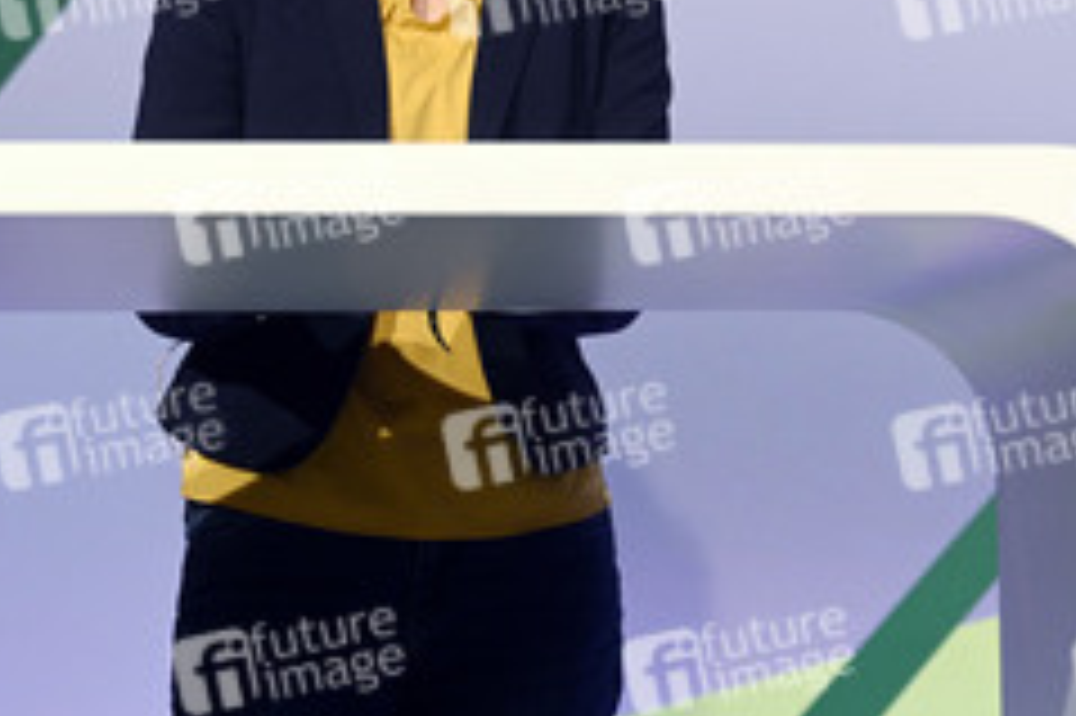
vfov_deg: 6.6
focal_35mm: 208
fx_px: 6212
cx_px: 619
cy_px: 99
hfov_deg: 9.9
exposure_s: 1/640
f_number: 3.5
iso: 3200
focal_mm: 110
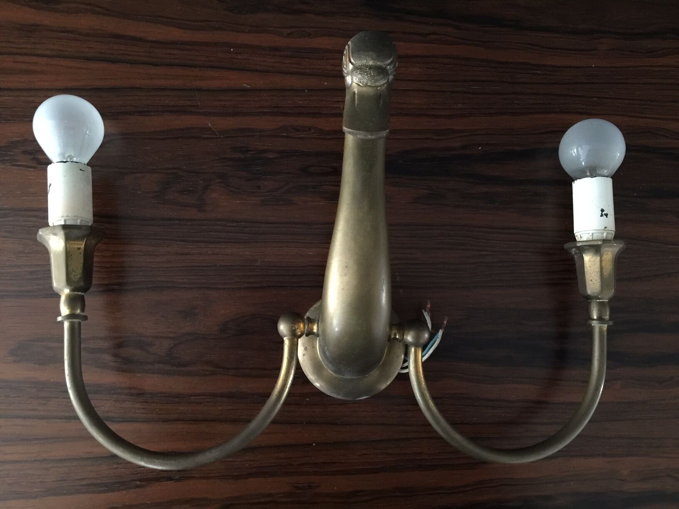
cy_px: 254
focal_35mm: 29
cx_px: 340
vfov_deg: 48.2
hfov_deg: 61.7
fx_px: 569
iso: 125
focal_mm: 4.15
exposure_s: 1/4
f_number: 2.2
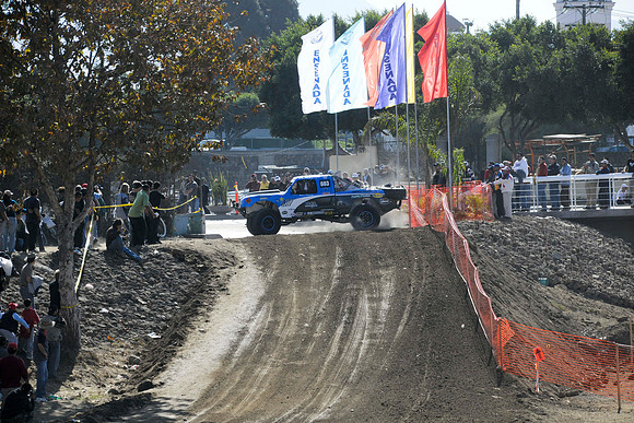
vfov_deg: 6.2
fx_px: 3875
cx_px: 317
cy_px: 212
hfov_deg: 9.4
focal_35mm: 220
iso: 800
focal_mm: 220
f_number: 10
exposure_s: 1/1600
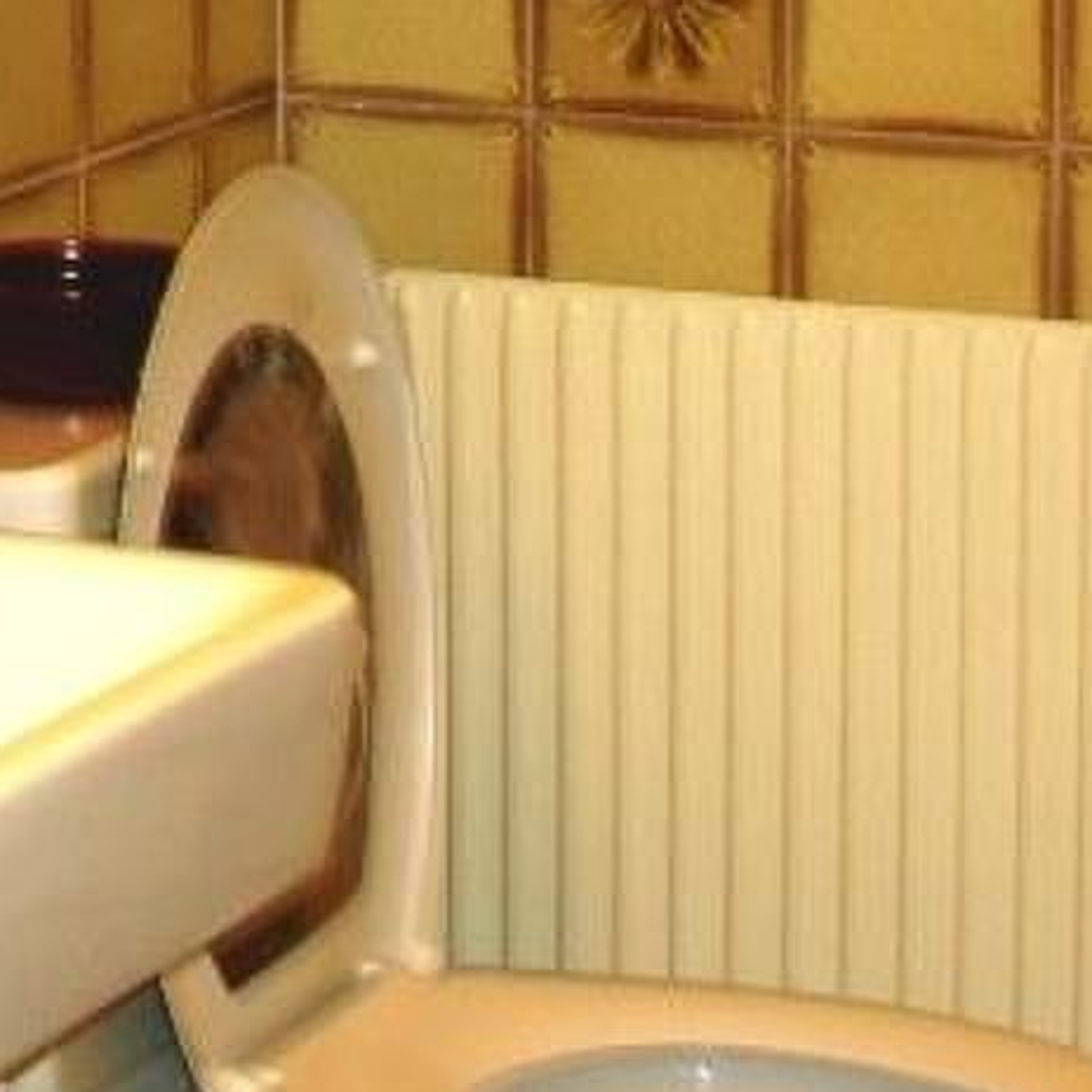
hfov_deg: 11.3
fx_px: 5425
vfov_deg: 11.3
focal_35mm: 152
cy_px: -235
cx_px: -240
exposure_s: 1/8
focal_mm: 8
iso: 50
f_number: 2.8
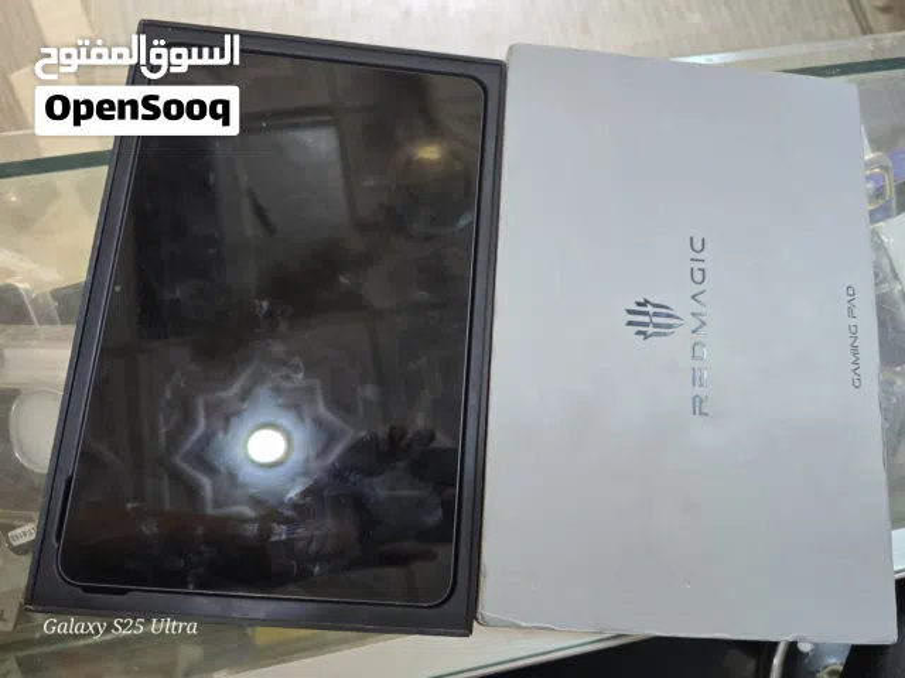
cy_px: 339
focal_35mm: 23
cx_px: 452
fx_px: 601
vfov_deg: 58.9
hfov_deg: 73.9
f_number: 1.7
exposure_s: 1/120
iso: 250
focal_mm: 6.3
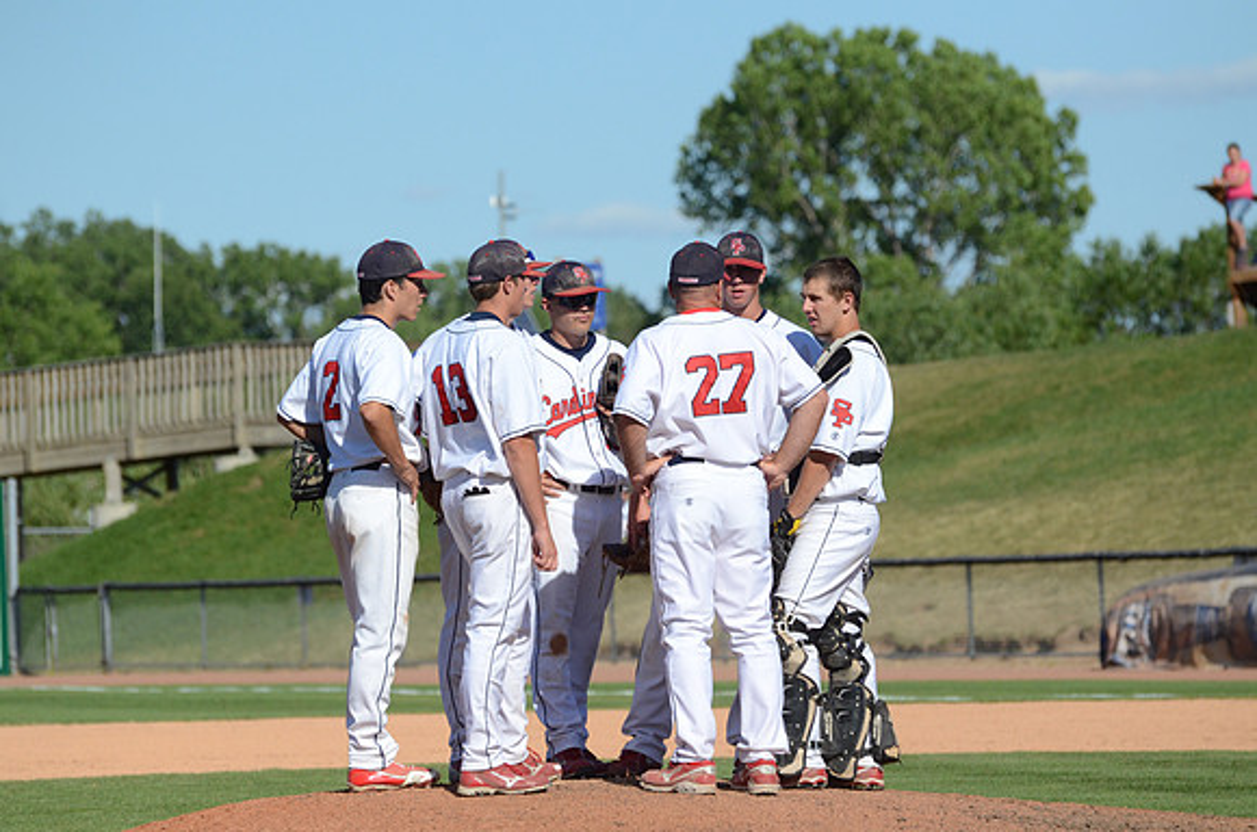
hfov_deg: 8.1
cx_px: 628
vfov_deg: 5.4
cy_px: 416
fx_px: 8884
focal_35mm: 255
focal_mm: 170
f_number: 5
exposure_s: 1/8000
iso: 800
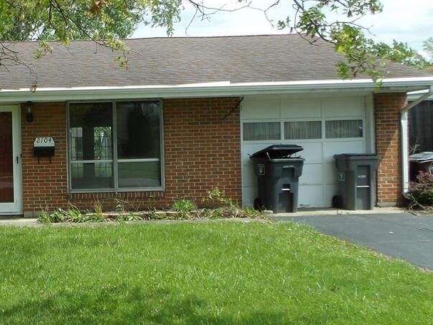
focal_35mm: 49
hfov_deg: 35.5
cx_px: 8
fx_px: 613
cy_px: 156
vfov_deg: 29.7
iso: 100
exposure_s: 1/515
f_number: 4.1
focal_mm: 4.2
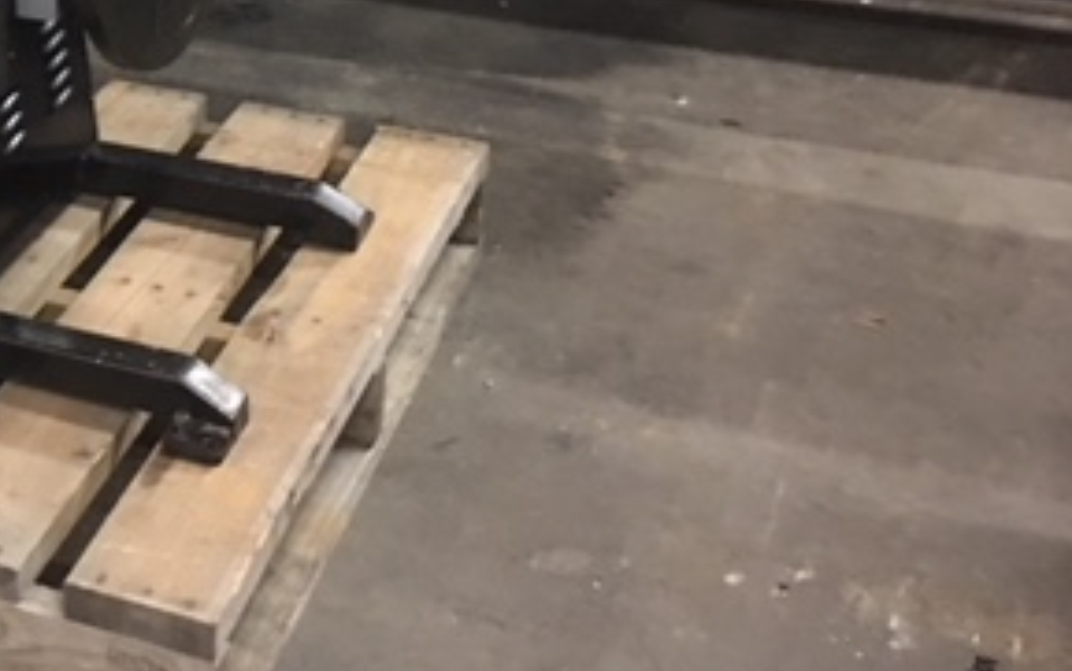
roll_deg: +0.6
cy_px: -15
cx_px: -111
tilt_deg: -17.1
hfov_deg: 27.6
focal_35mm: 68
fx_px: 1988
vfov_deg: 18.6
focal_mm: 4.15
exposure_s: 1/4
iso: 80
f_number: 2.2
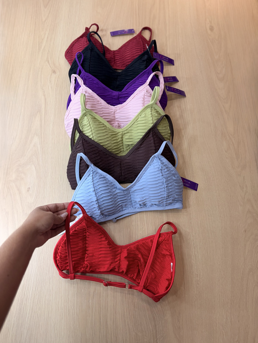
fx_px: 248
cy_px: 166
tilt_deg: -71.7
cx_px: 127
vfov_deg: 69.4
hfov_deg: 54.9
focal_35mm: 25
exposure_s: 1/120
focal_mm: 6.76
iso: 64
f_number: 1.78
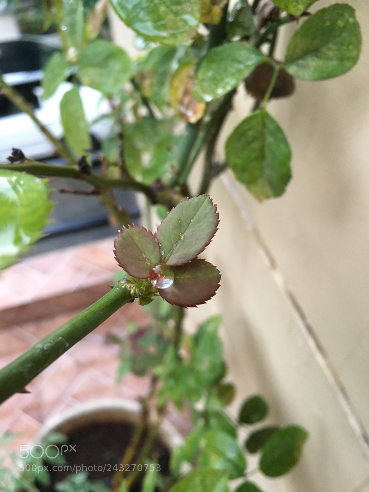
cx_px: 184
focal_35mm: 29
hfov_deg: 48.2
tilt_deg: -49.1
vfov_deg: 61.7
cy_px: 246
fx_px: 412
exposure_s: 1/33
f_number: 2.2
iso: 160
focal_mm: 4.15
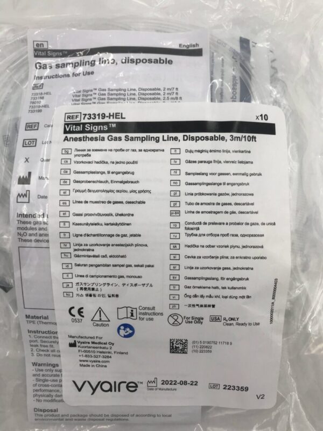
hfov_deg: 49.7
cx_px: 162
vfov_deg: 63.4
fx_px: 348
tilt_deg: -83.4
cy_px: 216
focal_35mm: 28
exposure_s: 1/228
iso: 20
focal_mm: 3.99
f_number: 1.8
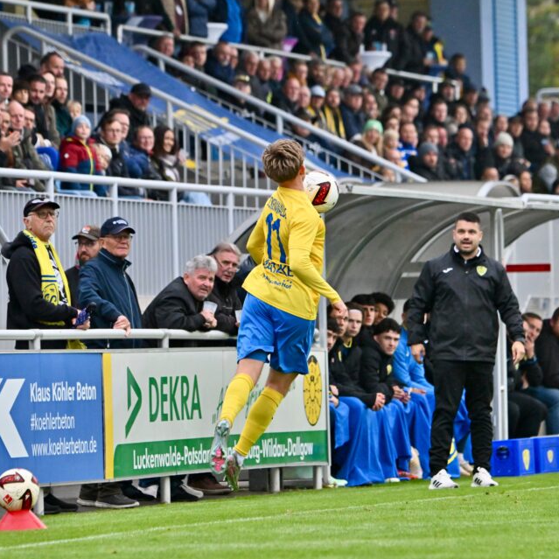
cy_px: 276
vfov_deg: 5.4
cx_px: 306
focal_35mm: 327
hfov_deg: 5.4
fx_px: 5974
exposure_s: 1/1600
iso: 3200
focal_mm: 240
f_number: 5.3
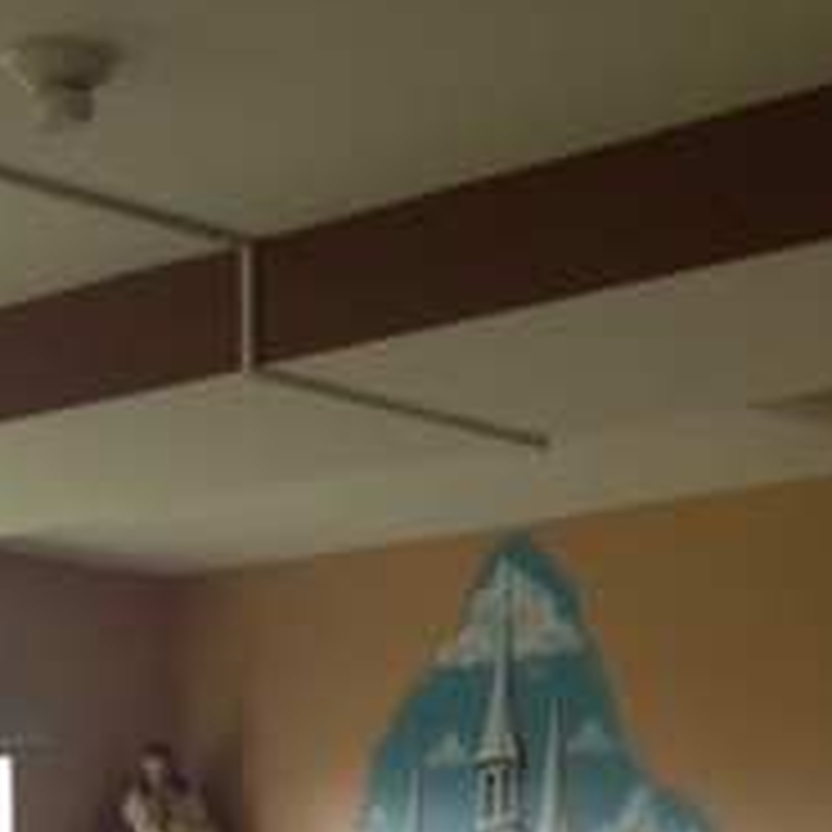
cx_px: 387
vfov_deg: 15.5
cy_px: 1057
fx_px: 2910
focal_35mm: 107
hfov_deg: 16.3
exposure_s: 1/30
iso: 80
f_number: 2.4
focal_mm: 4.28
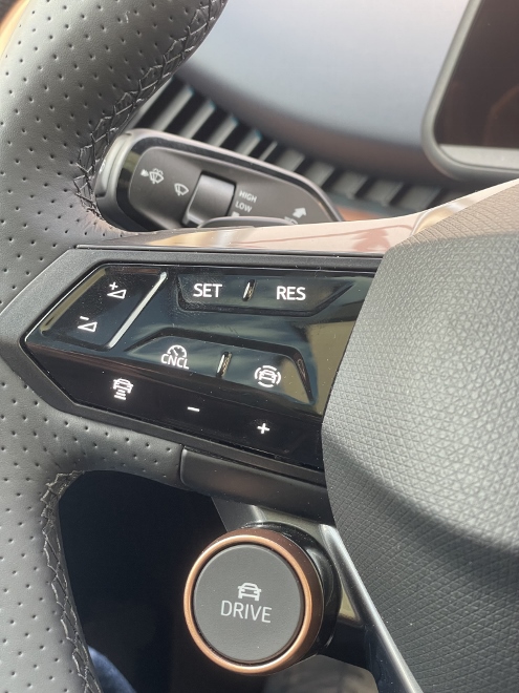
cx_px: 260
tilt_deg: -16.2
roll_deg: -0.5
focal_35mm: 52
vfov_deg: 36.8
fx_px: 1040
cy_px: 346
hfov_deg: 28.0
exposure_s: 1/60
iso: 250
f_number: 2
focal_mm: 6
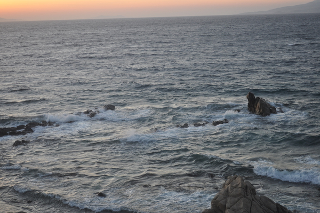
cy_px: 106
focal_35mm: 60
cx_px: 160
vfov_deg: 22.6
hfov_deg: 33.4
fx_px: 533
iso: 360
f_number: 5.6
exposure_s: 1/125
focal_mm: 40
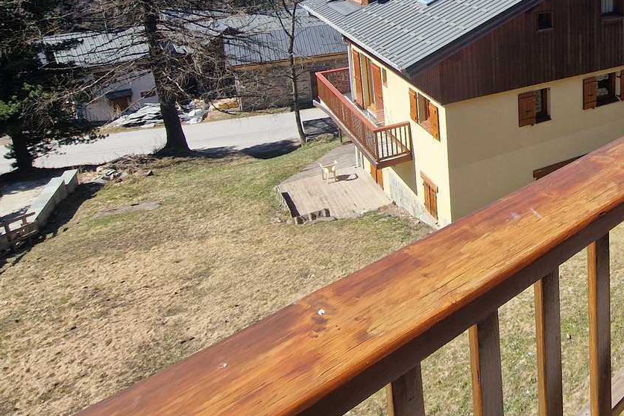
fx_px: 537
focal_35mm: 31
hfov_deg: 52.5
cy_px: 31
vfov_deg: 38.9
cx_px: 569
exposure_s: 1/1776
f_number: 2.2
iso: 50
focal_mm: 2.2
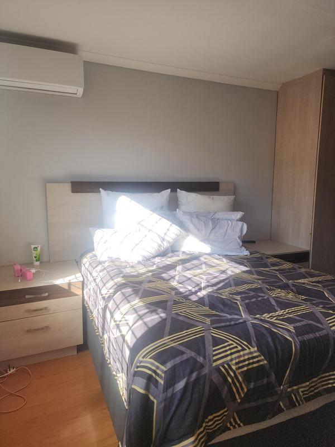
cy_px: 224
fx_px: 297
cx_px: 168
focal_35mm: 23
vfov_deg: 73.9
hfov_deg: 58.9
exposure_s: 1/132
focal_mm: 6.4
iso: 12
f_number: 1.8
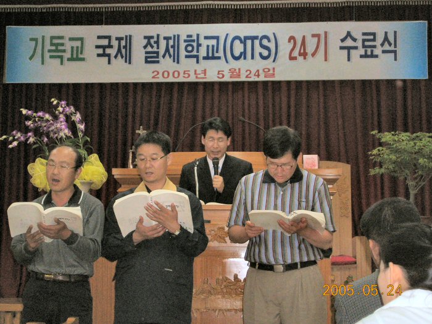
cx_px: 216
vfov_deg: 18.0
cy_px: 162
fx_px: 1023
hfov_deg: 23.8
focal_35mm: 82
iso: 200
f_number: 4.1
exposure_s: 1/60.1
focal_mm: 12.4
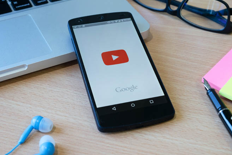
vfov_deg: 23.8
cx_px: 116
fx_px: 367
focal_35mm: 57
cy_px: 75
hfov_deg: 35.1
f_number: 6.4
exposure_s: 1/20
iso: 400
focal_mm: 32.9
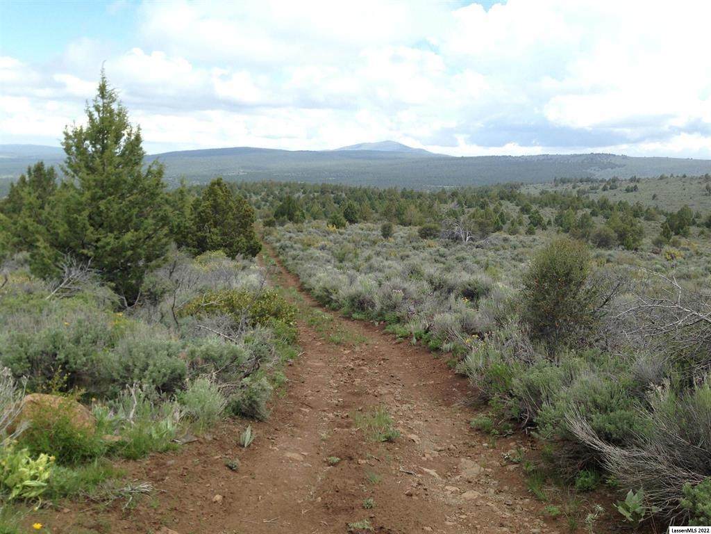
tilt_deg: -5.0
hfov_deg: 55.4
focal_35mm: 33
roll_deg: -3.4
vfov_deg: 42.9
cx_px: 356
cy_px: 267
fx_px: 678
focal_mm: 4.12
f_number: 2.4
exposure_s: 1/861
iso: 50
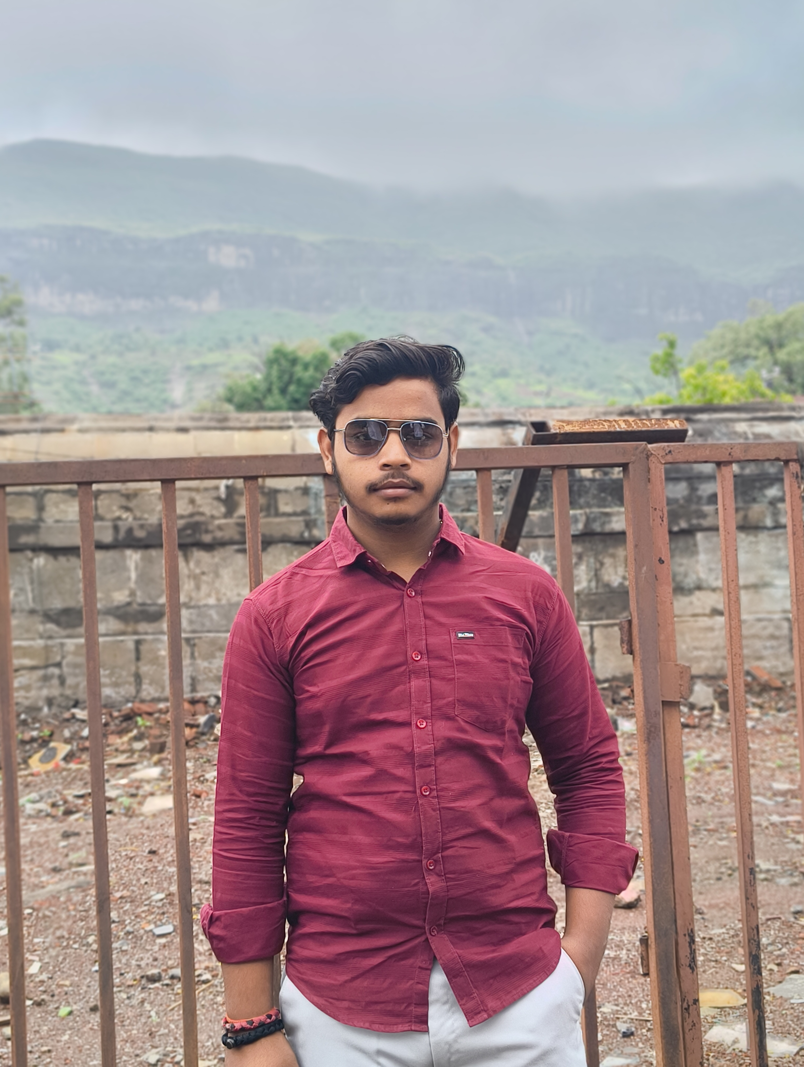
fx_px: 1545
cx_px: 402
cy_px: 534
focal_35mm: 50
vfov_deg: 38.1
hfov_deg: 29.2
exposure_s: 1/724
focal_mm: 5.56
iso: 100
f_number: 1.87
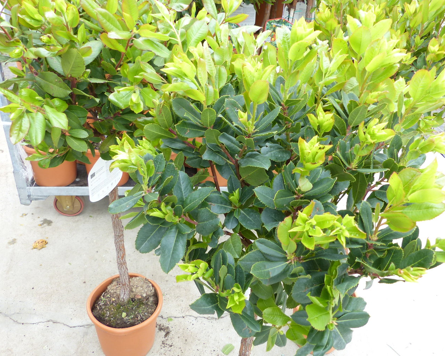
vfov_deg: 47.1
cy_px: 172
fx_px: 408
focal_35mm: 31
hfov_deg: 57.0
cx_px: 247
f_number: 2.8
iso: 160
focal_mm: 4.5
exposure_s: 1/60
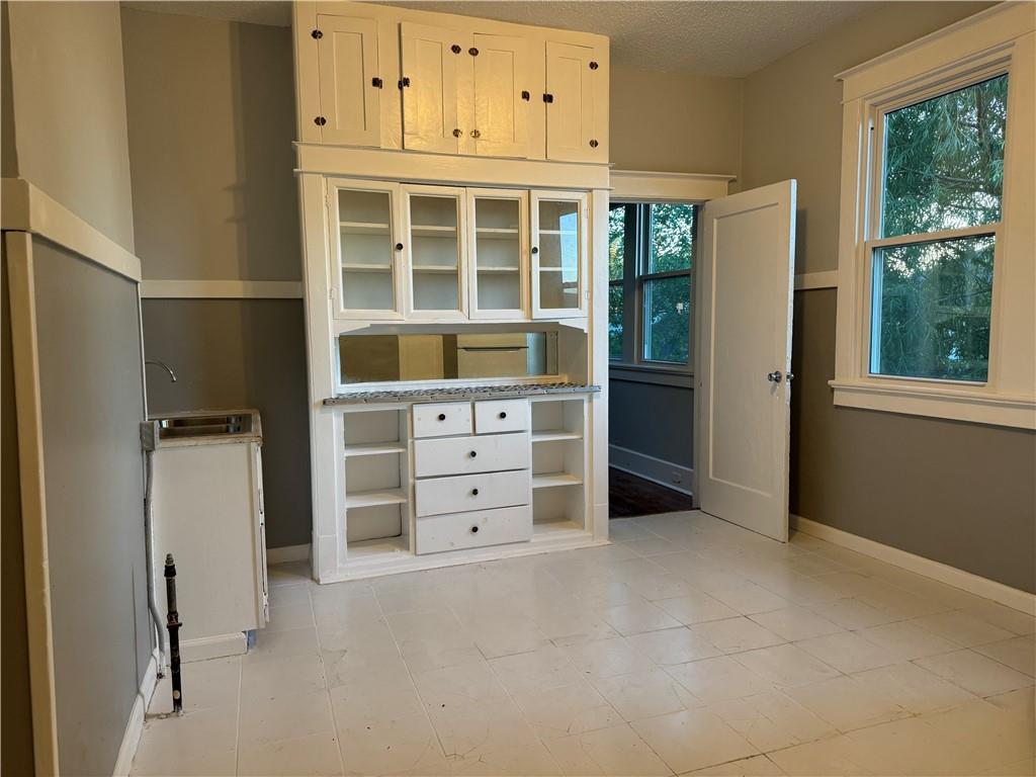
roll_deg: +0.2
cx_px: 518
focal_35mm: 24
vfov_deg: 56.8
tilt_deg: -5.3
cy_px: 388
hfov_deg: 71.6
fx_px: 718
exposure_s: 1/60
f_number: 1.78
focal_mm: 6.76
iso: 200
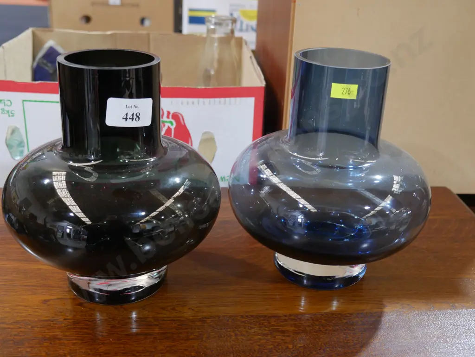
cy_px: 178
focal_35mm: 42
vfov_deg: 34.4
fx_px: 577
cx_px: 238
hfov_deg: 44.8
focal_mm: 21
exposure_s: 1/60
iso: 1600
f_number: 4.6
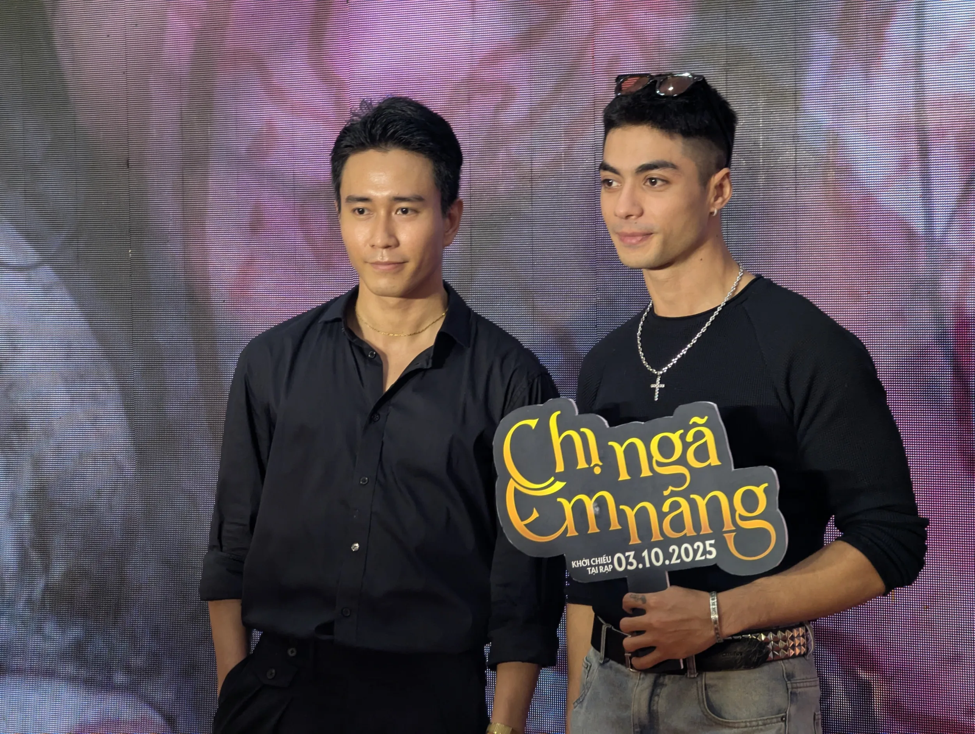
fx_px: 2990
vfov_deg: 14.0
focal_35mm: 106
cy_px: 367
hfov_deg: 18.5
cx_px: 488
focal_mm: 19
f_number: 3.5
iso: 394
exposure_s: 1/60
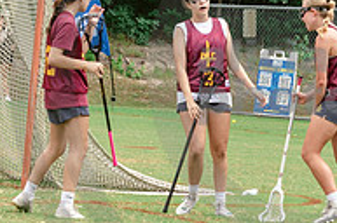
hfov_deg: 4.4
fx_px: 4318
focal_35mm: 462
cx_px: 550
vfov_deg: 3.0
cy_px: 165
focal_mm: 95
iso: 250
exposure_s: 1/500
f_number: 5.6
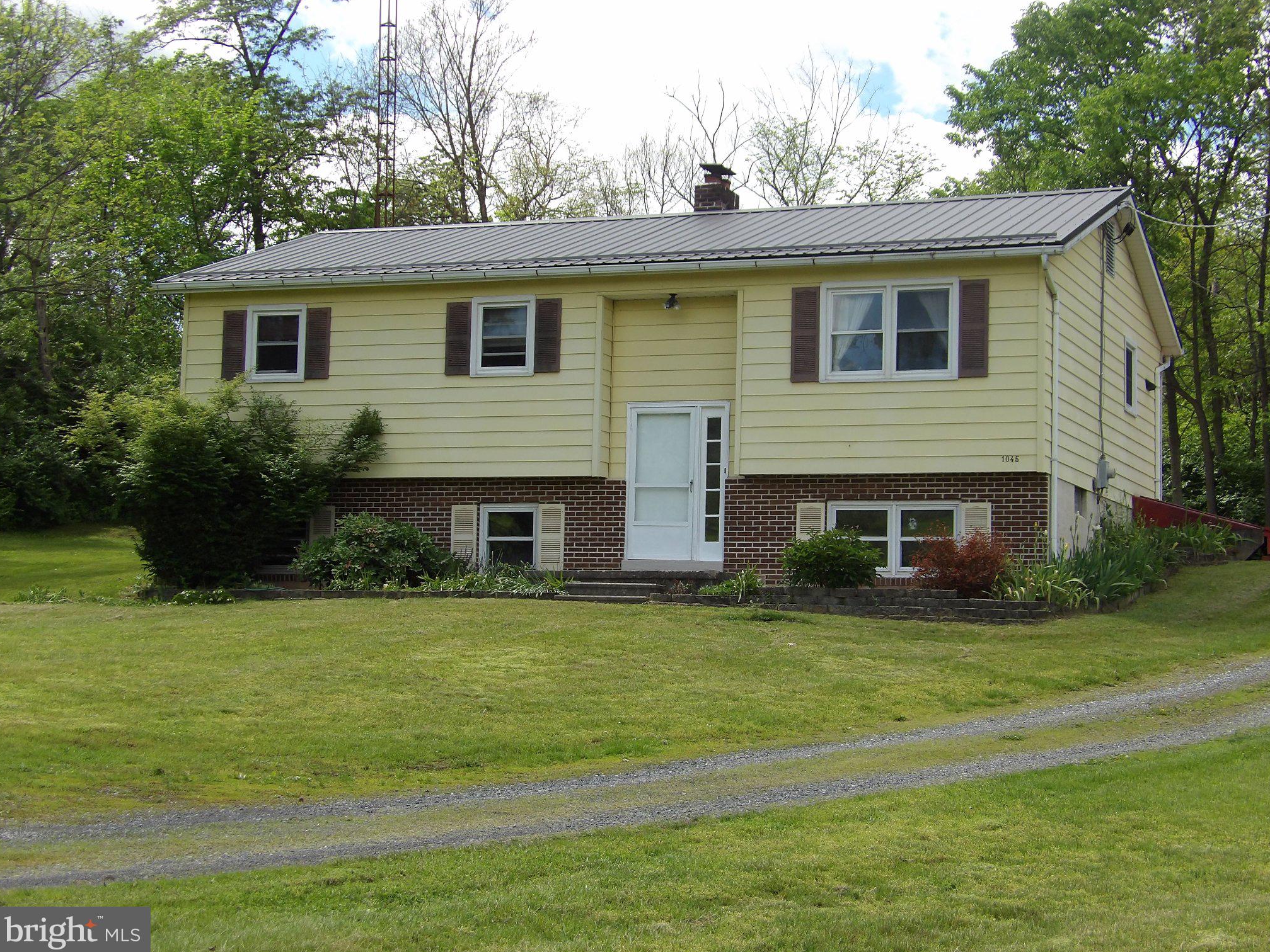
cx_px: 638
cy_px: 475
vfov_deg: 23.3
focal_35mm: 63
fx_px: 2312
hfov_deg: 30.7
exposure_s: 1/533
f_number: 3.5
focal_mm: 11.1
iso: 100
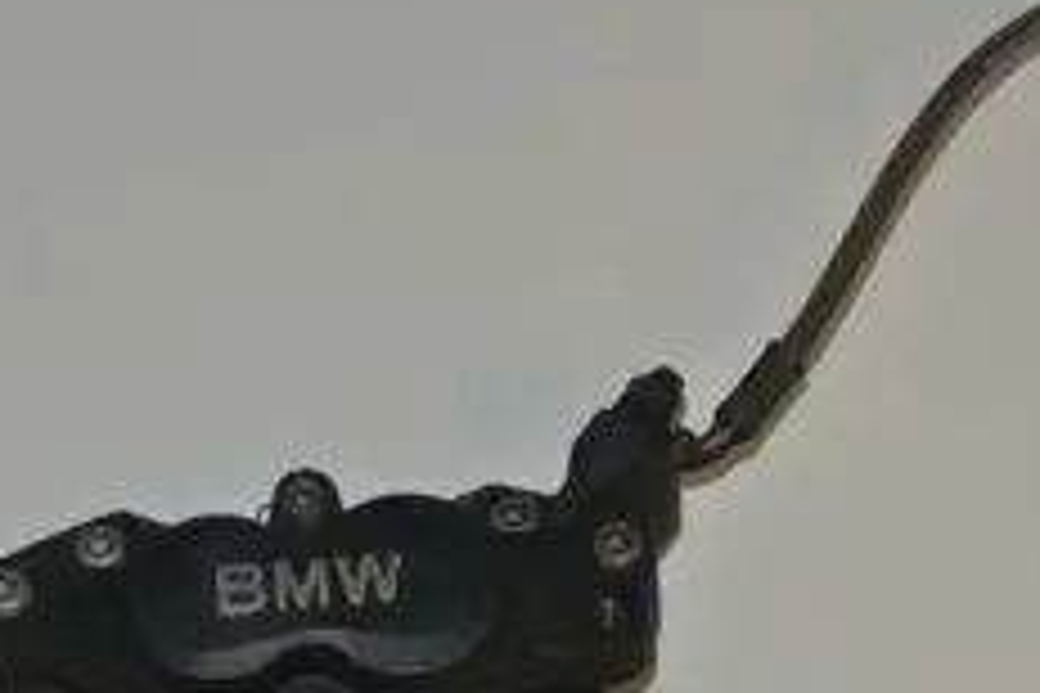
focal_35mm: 126
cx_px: 329
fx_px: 3640
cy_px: 603
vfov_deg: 10.8
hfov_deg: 16.2
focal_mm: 20.3
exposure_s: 1/60
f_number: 5
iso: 200
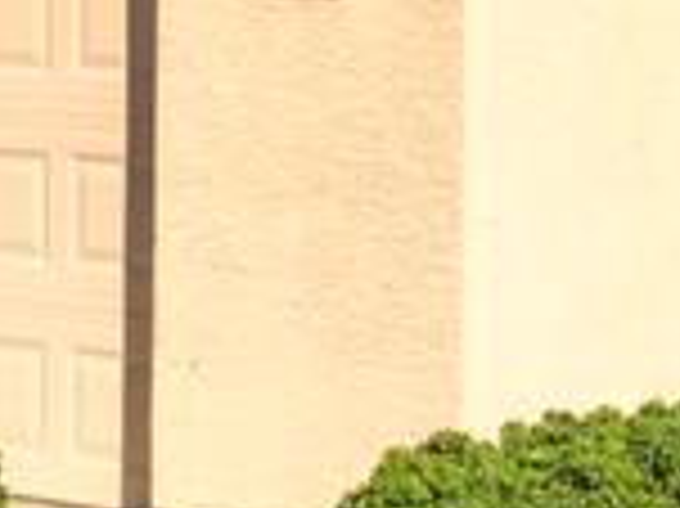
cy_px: -4
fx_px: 2414
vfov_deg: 11.9
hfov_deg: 15.9
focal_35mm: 123
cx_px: 572
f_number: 2.2
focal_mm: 4.15
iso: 32
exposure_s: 1/2825
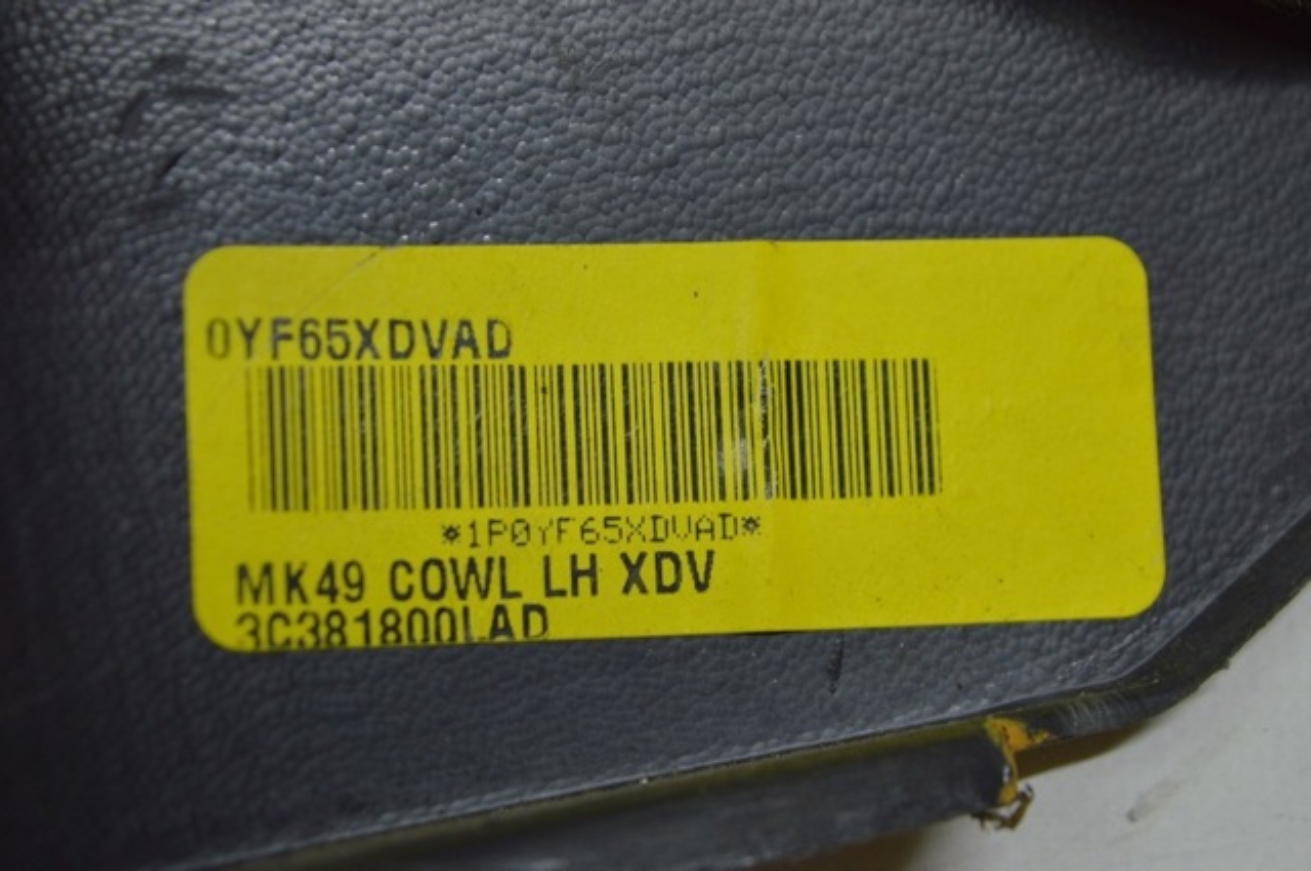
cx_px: 656
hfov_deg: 24.6
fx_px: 3001
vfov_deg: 16.5
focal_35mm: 82
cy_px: 436
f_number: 5.6
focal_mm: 55
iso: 400
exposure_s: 1/40
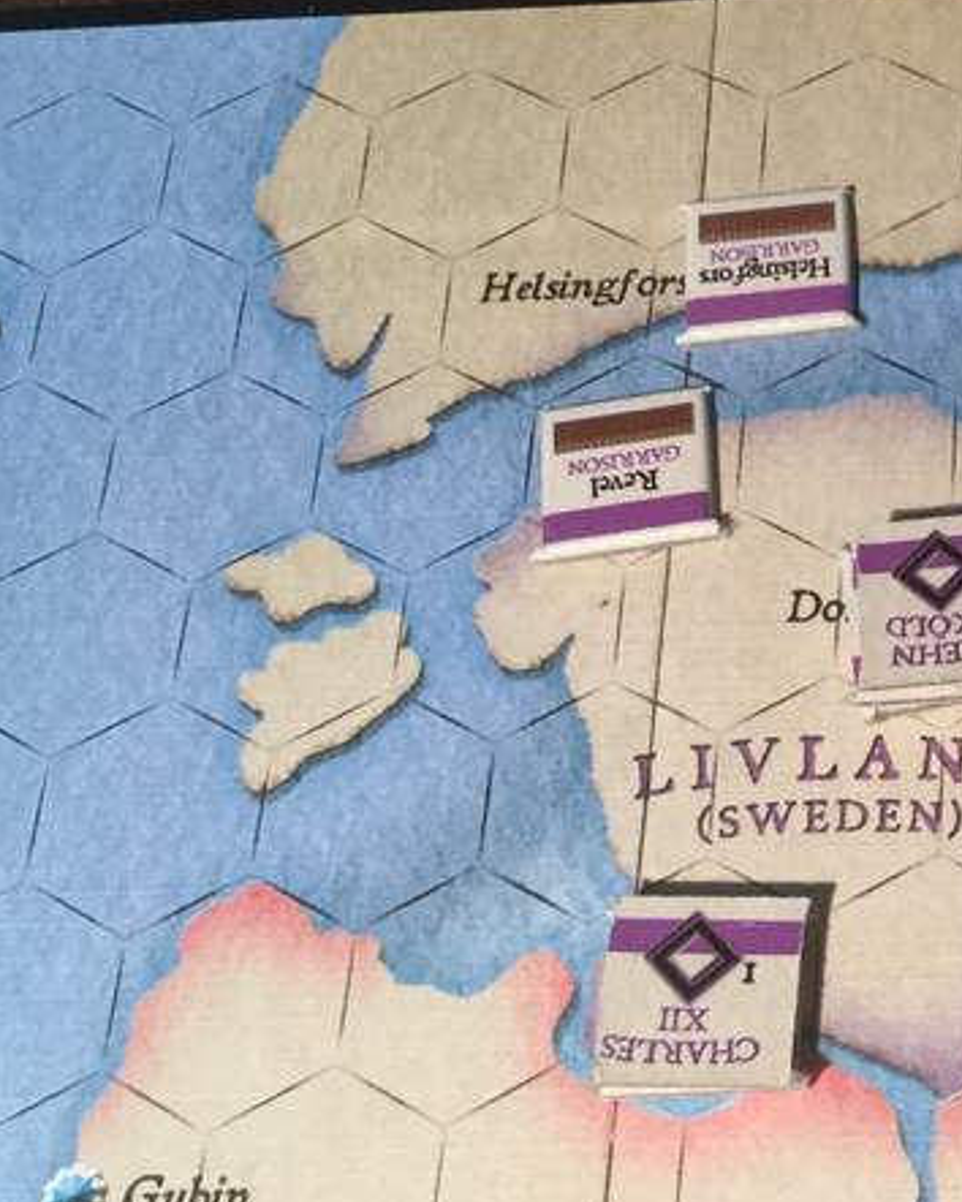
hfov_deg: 19.8
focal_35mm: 73
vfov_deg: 26.0
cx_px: 1140
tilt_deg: -63.0
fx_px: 2596
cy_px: 612
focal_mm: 3.3
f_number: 2.4
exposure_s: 1/33
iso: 50
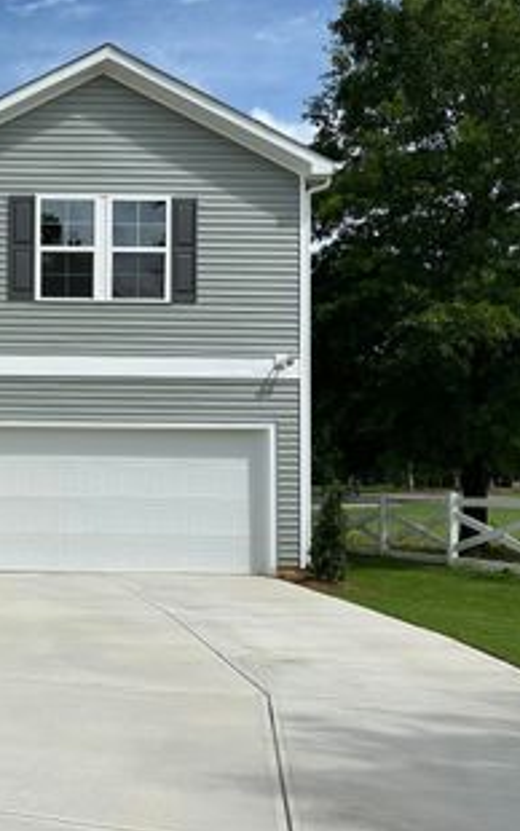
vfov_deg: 48.0
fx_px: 929
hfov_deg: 27.8
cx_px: -86
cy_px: 353
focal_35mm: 41
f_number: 1.78
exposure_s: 1/6623
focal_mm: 6.86
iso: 80
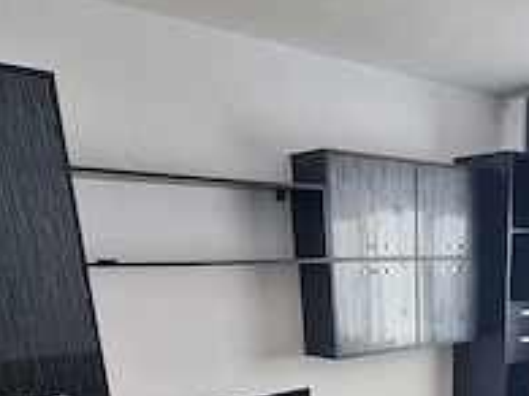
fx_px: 611
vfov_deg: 29.8
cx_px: 461
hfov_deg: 43.4
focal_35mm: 40
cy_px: 496
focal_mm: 1.74
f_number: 2.2
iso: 40
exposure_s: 1/111
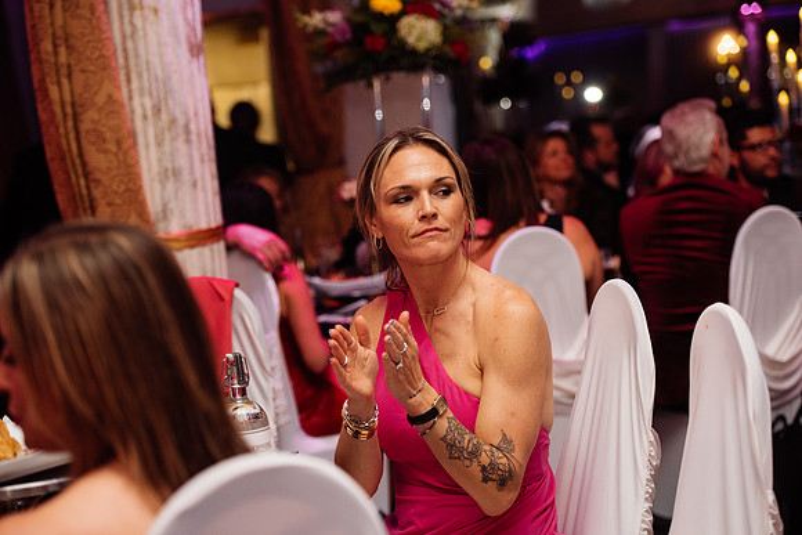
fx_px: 1827
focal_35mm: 82
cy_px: 268
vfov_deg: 16.7
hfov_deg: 24.8
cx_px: 401
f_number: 3.5
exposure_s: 1/200
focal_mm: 82
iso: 2000
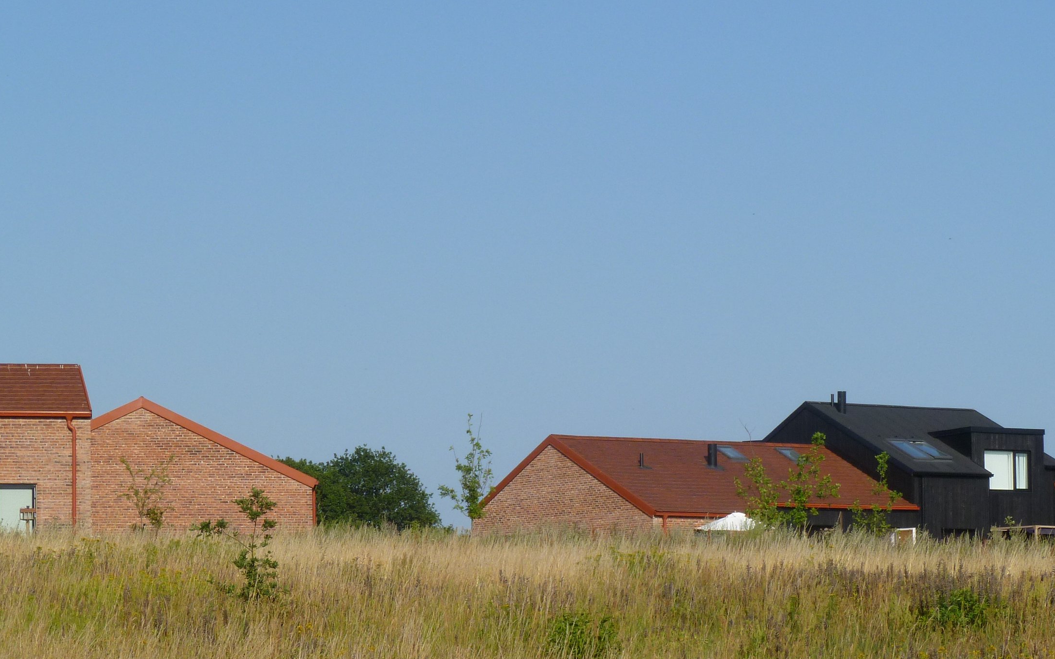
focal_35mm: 140
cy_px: 489
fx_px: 4025
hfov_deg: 14.9
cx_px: 661
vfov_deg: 9.3
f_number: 4.7
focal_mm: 17.1
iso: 100
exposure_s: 1/800
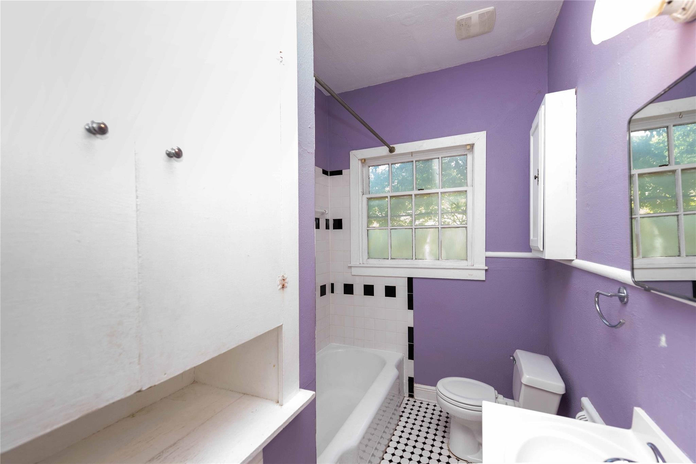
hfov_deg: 104.2
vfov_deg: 81.2
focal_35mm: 14
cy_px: 232
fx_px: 271
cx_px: 348
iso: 800
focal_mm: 14
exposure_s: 1/100
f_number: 5
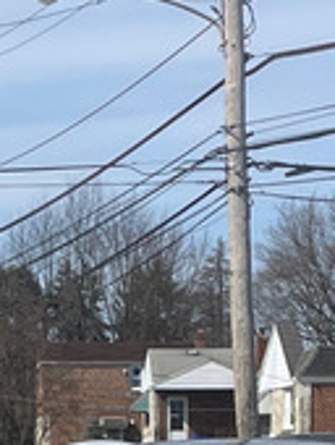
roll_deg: +0.8
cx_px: 39
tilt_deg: -7.4
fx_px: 2355
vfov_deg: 10.2
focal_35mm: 183
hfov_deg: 8.1
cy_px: 806
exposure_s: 1/7299
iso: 50
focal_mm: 4.2
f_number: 1.6
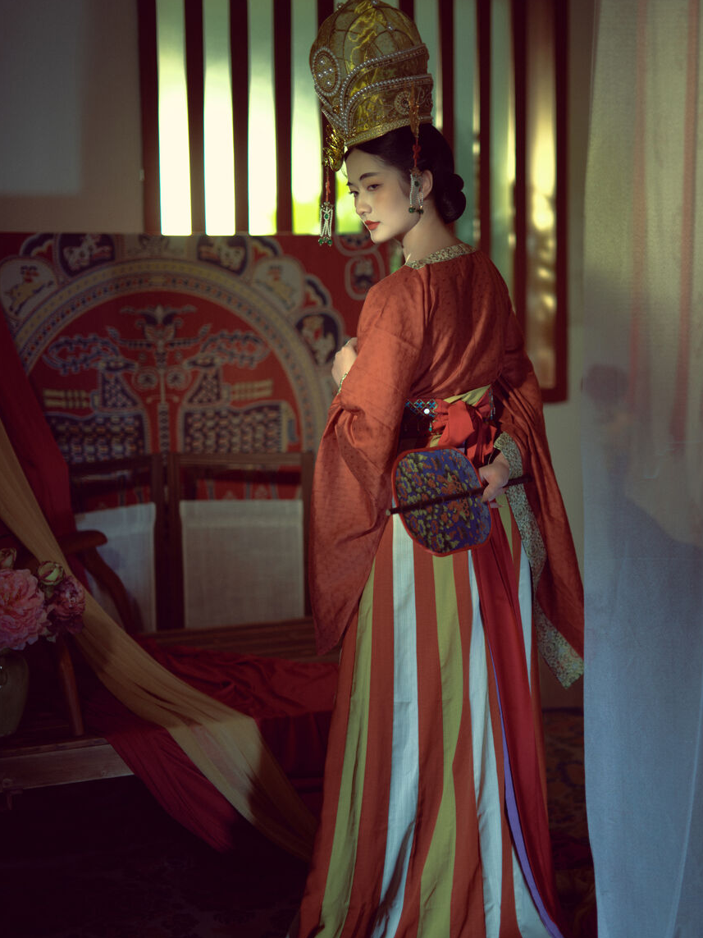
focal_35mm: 56
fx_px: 1517
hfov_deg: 25.9
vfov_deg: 34.3
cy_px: 449
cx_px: 482
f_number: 1.4
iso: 200
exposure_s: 1/250
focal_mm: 50
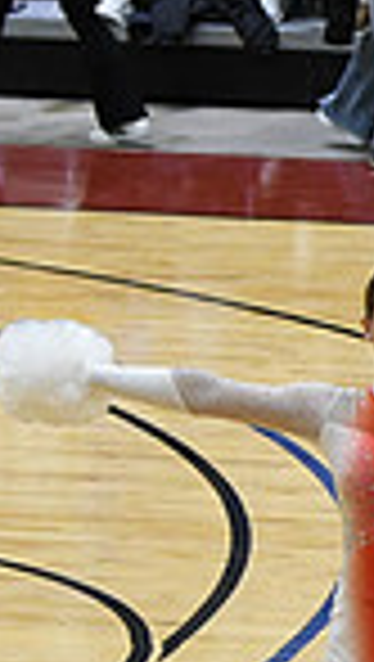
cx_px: 1253
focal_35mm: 435
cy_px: 493
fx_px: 7647
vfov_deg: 5.0
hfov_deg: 2.7
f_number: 4
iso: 4000
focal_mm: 70
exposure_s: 1/400
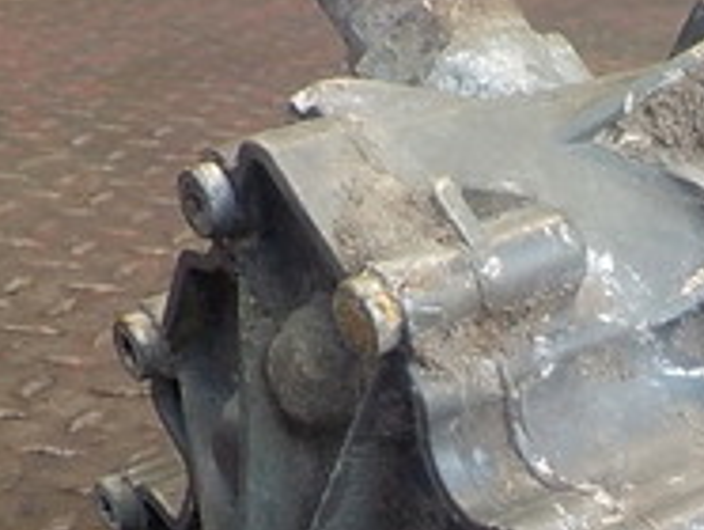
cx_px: 689
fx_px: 2097
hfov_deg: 18.6
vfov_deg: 14.2
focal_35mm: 103
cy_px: 534
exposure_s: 1/30
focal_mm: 4.1
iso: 200
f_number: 3.3
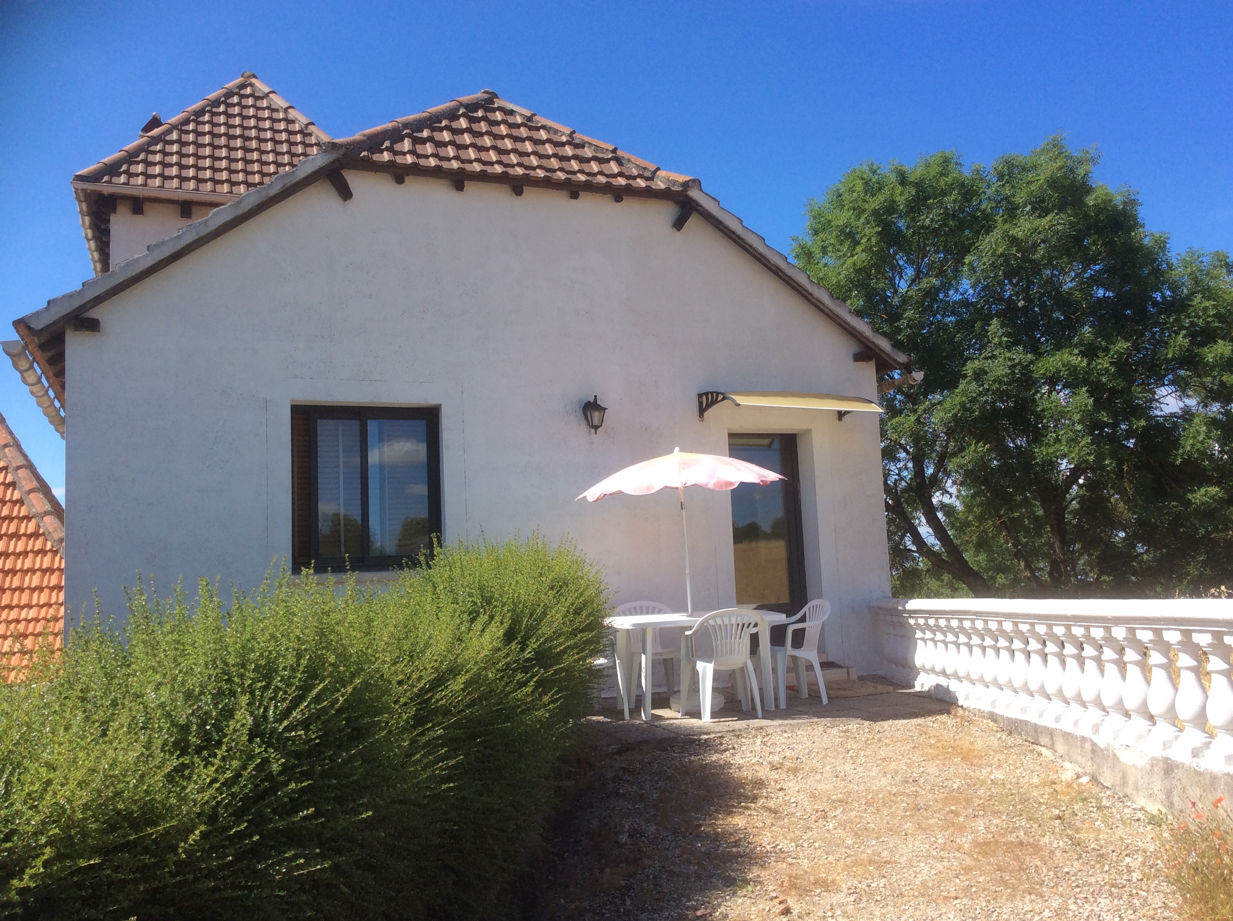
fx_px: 1138
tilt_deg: +6.0
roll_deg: +2.6
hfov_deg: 56.9
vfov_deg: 44.1
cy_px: 460
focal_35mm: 32
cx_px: 616
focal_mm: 3.3
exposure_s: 1/937
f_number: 2.4
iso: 32
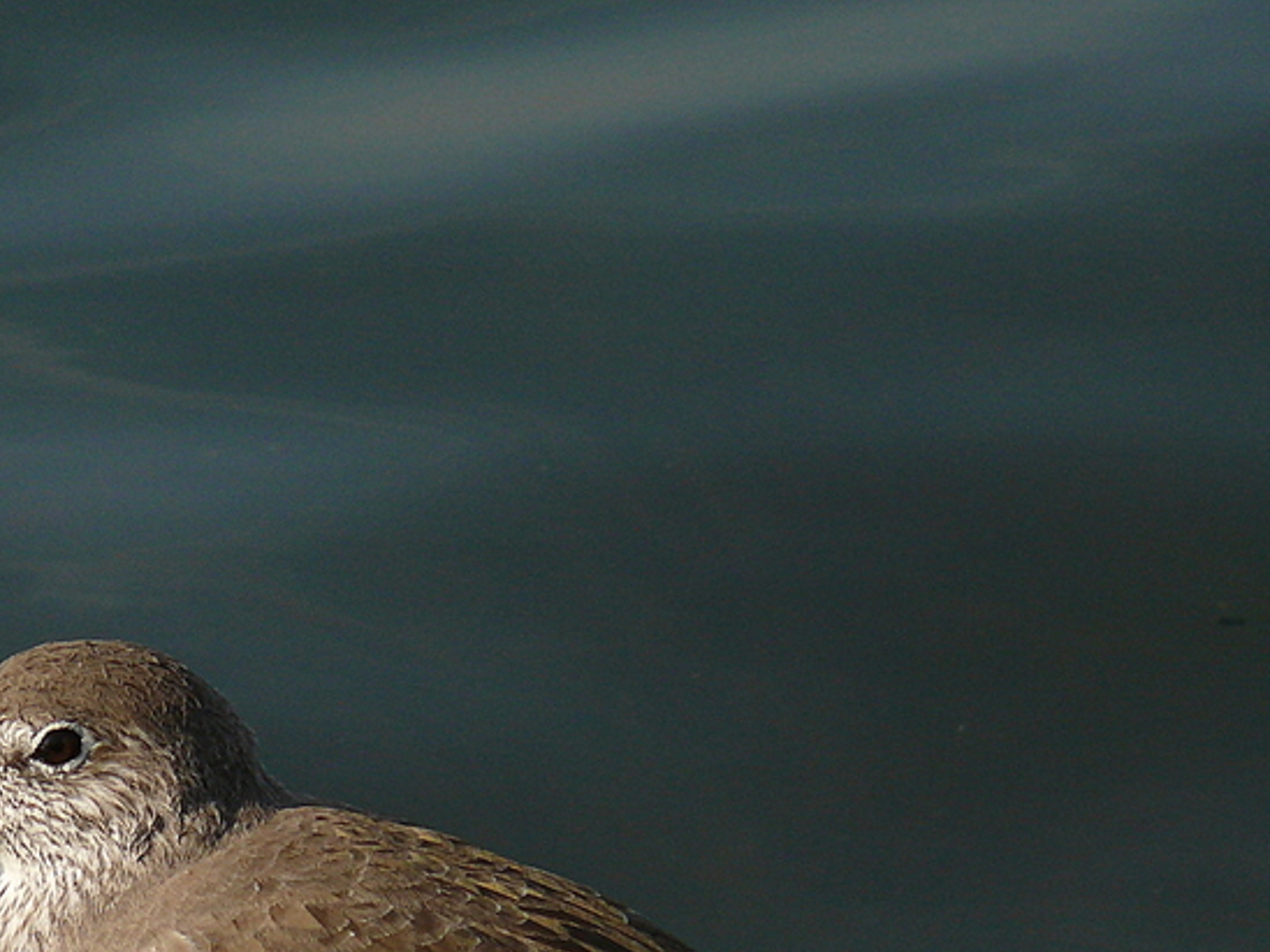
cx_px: 0
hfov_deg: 2.2
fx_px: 33753
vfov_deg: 1.6
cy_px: 951
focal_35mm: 920
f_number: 5
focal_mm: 88.8
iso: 100
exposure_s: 1/1000
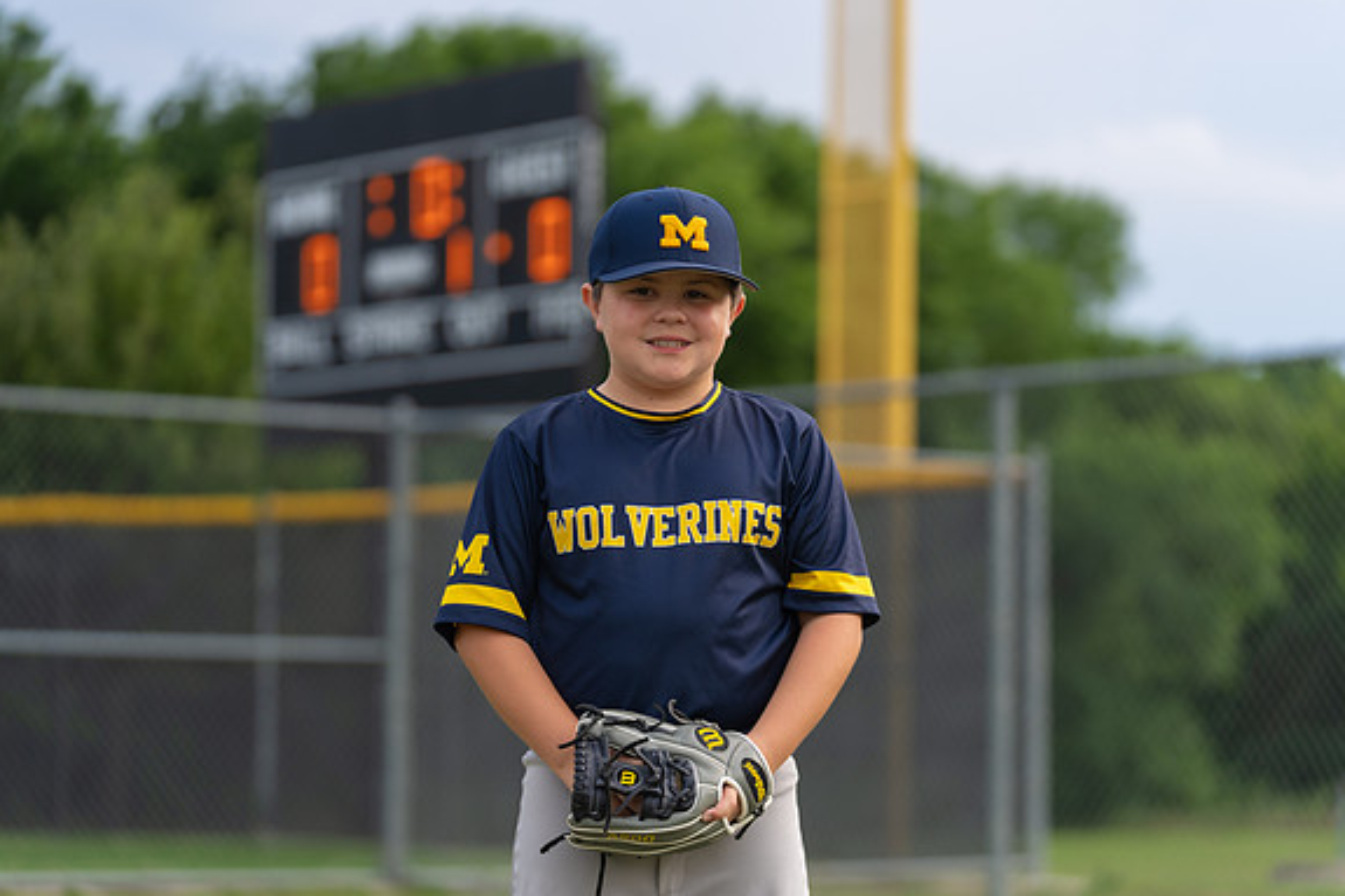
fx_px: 4258
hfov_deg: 18.0
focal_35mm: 114
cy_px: 450
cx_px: 676
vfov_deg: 12.0
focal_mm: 113
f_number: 2.8
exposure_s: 1/320
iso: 160
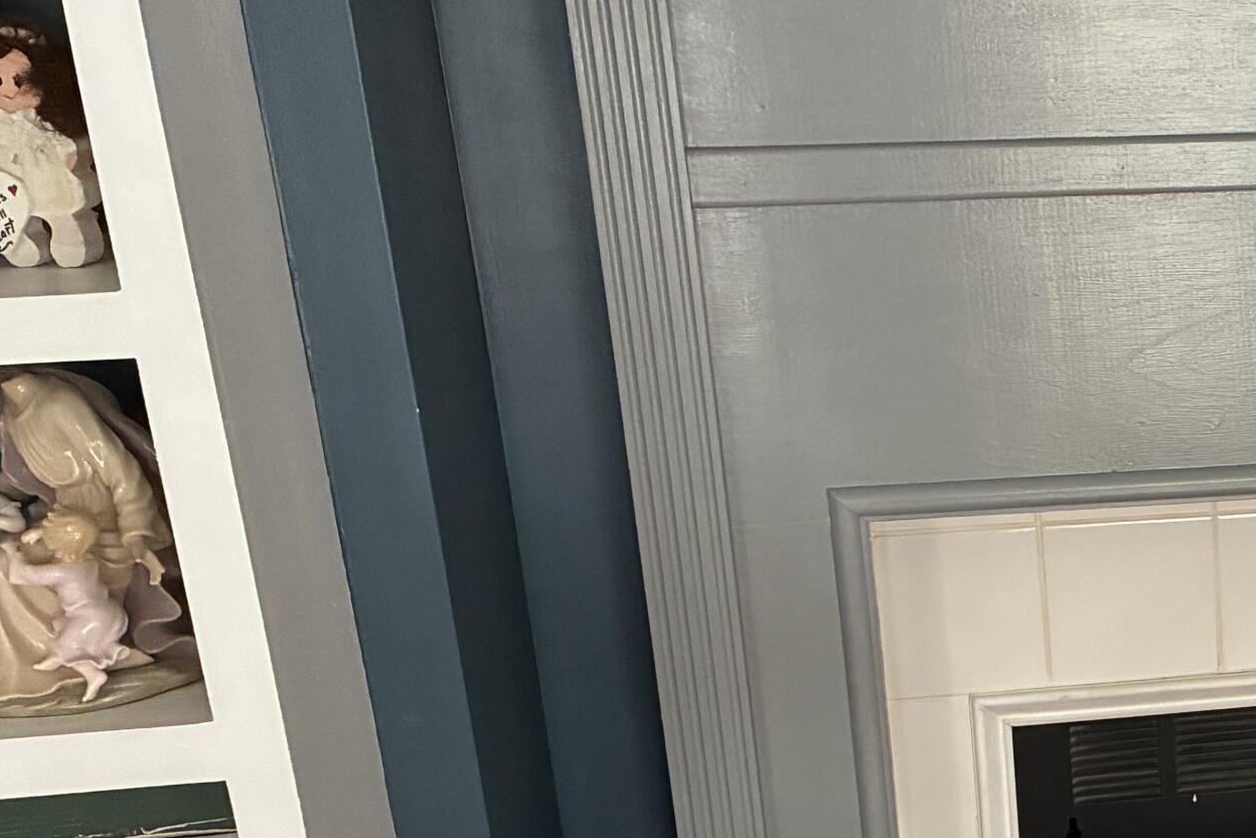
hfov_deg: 27.8
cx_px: 1443
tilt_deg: -21.3
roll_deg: +0.5
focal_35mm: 65
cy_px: 740
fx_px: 2268
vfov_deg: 20.5
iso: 320
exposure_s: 1/40
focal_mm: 4.2
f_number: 1.64
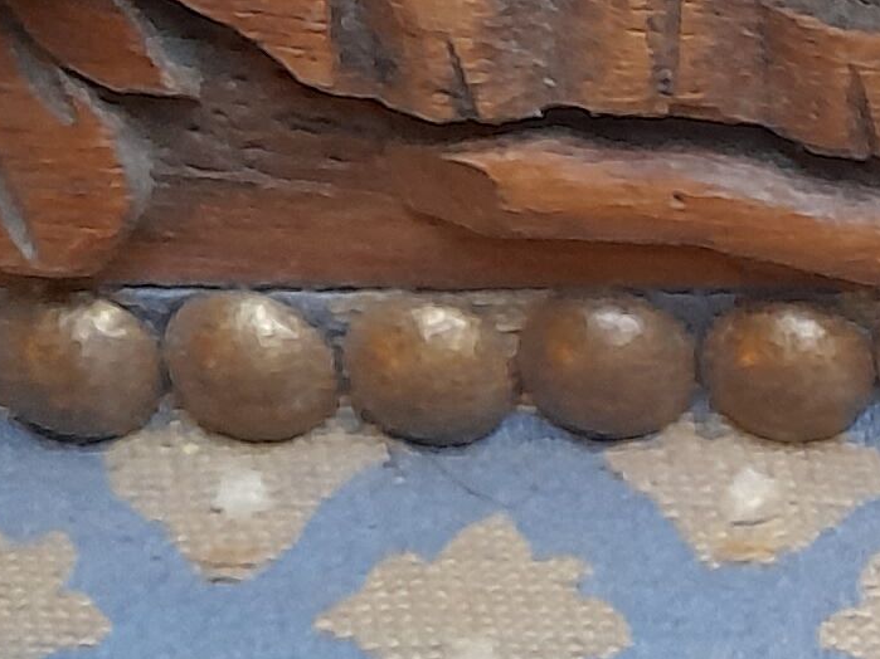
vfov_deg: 10.4
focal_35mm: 143
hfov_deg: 12.7
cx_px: 1540
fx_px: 3635
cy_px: 395
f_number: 2
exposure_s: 1/24
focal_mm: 4.6
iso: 400
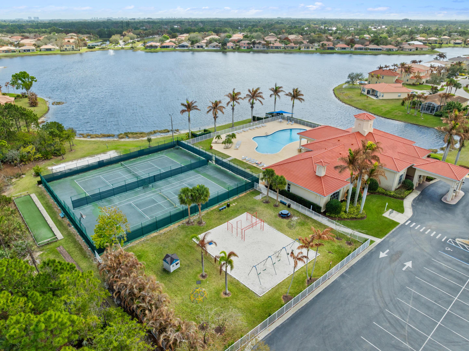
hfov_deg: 71.6
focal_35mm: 24
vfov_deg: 56.8
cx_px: 234
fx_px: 325
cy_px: 176
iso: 170
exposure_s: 1/2000
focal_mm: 12.29
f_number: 2.8
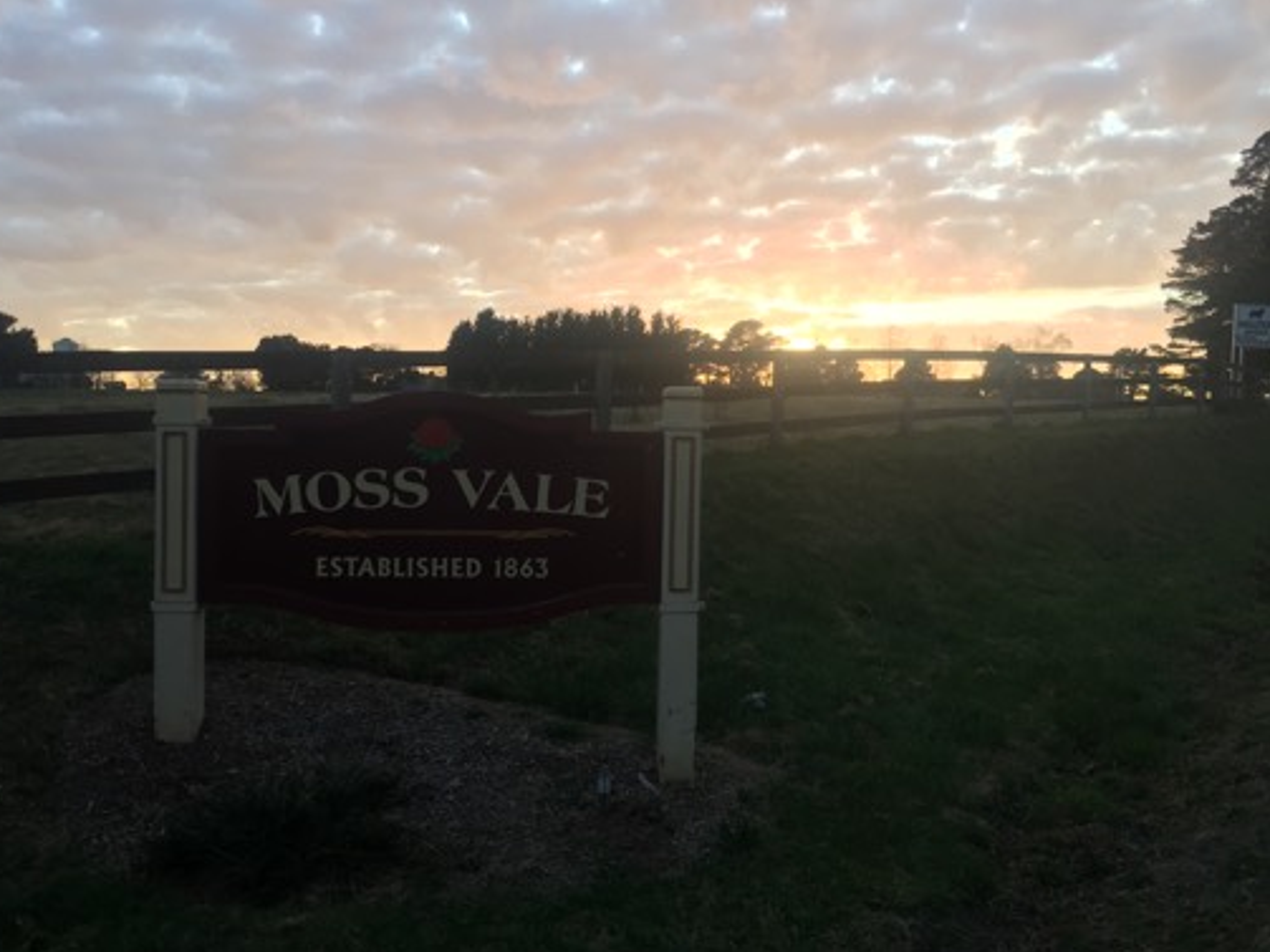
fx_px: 1100
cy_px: 487
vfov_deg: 46.8
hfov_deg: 60.0
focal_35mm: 30
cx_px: 619
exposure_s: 1/120
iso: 50
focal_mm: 4.15
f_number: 2.2
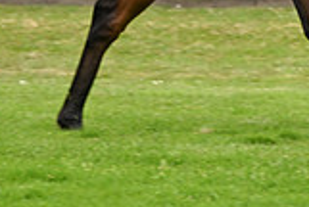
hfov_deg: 5.1
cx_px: 451
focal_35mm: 397
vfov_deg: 3.5
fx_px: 3414
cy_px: -151
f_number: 5.6
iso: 400
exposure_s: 1/1000
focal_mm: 110
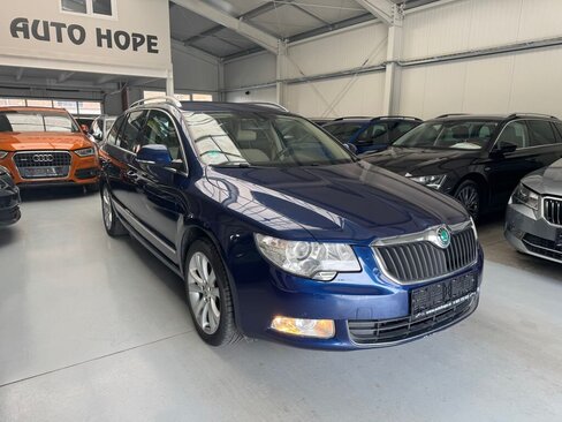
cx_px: 281
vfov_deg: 56.8
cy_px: 211
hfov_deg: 71.6
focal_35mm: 24
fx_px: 390
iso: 50
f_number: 1.78
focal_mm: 6.76
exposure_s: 1/138
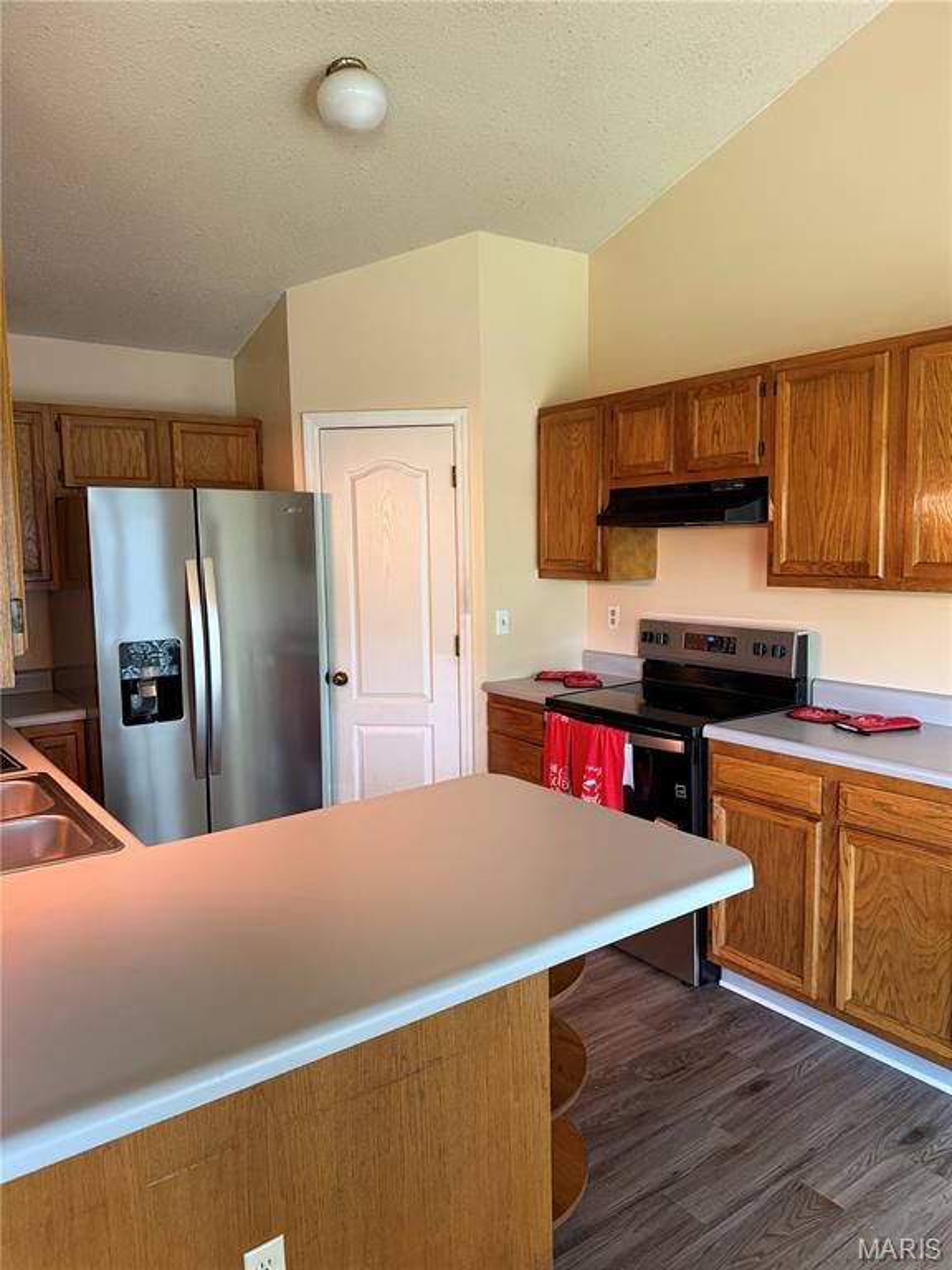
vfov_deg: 71.6
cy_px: 635
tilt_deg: -4.5
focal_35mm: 24
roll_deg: +0.0
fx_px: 880
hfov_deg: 56.8
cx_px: 476
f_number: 1.78
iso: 320
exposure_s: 1/60
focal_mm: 6.76
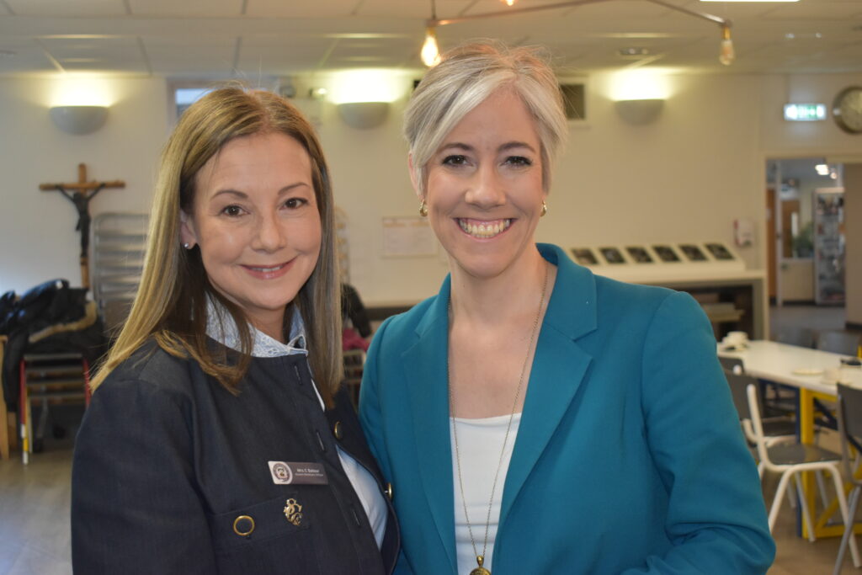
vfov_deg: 26.5
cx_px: 431
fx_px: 1221
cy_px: 288
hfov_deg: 38.9
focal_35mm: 51
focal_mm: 34
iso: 1250
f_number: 4.5
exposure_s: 1/125
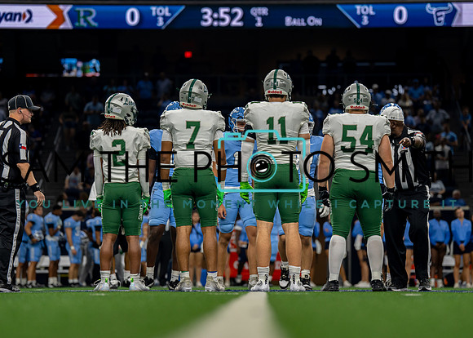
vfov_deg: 10.0
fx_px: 1937
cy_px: 174
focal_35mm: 144
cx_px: 232
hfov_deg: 13.9
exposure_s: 1/500
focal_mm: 128
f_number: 2.8
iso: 500
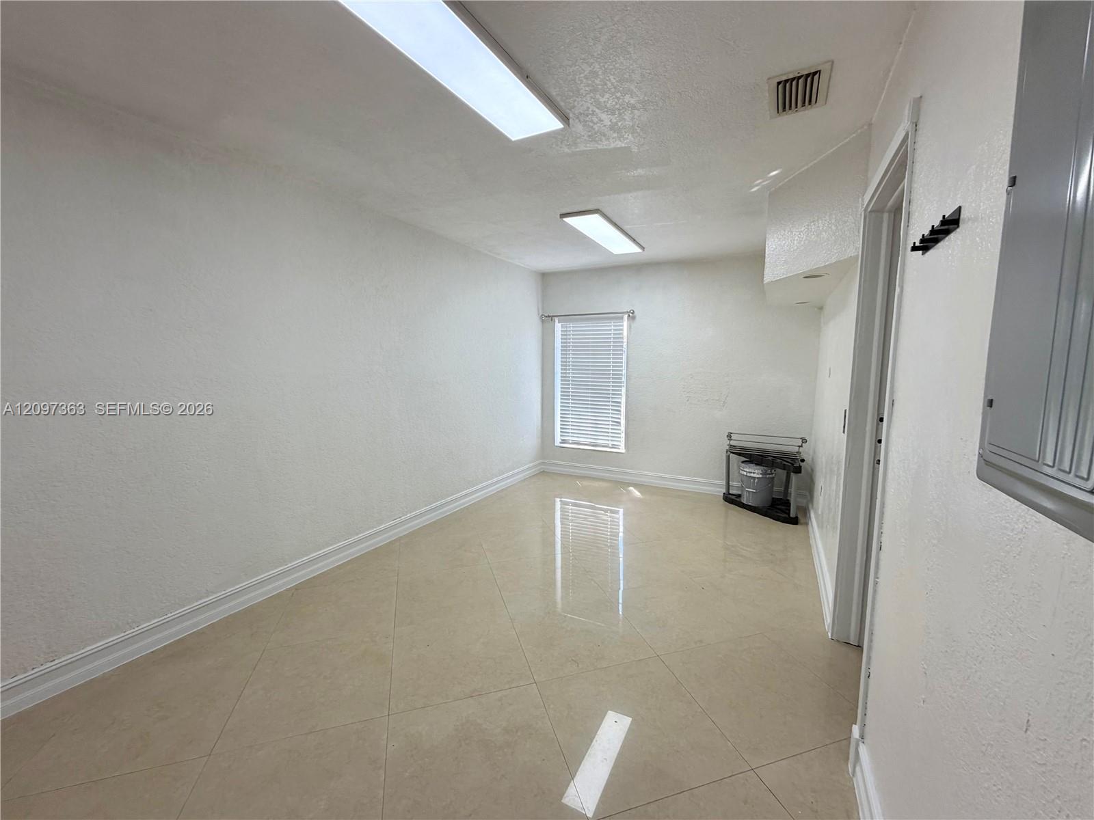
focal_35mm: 14
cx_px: 547
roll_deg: +0.4
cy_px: 410
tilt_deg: -7.2
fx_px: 442
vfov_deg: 85.7
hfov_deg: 102.1
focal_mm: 2.22
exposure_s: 1/120
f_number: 2.2
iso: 160
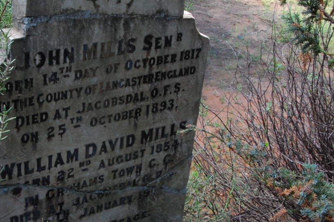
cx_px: 143
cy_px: 113
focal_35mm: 59
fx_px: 547
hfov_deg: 33.9
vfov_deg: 23.0
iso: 1400
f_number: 18
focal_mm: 32
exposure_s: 1/30
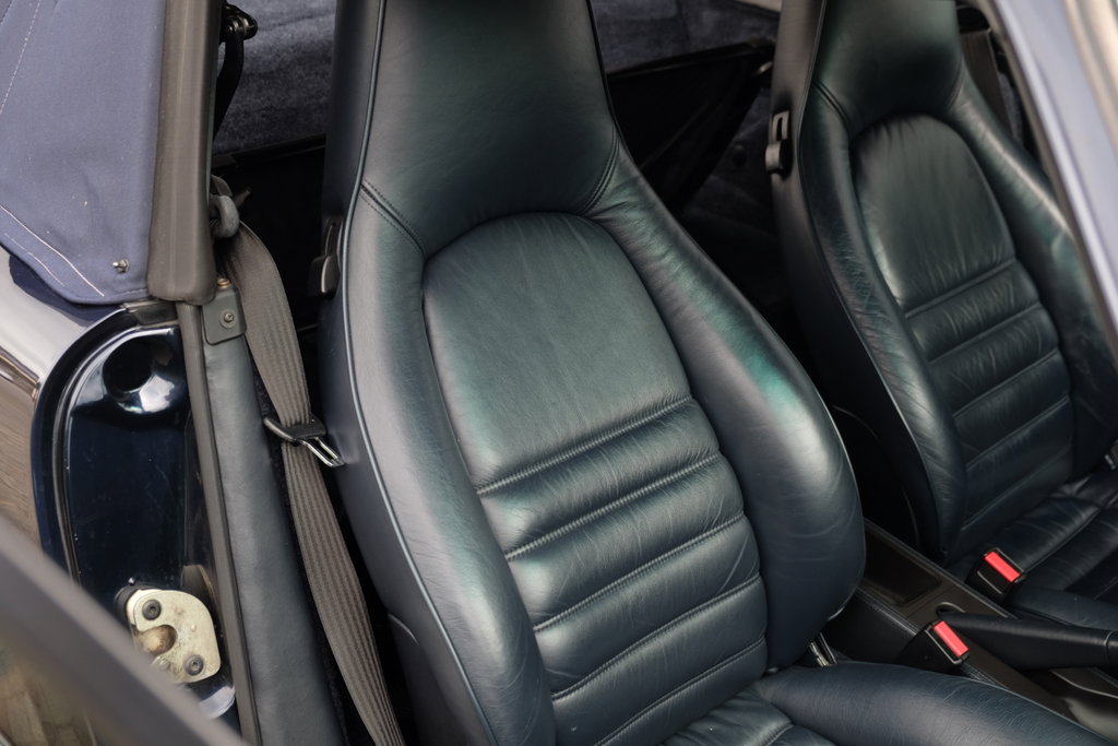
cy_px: 373
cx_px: 559
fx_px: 1460
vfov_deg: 28.7
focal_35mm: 47
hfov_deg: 41.9
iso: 200
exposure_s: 1/105
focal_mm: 31.5
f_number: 3.6
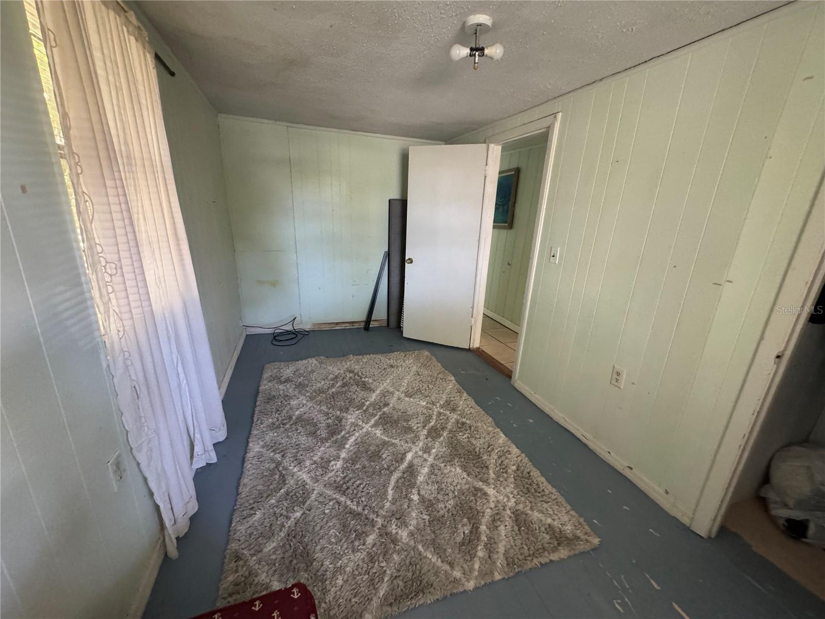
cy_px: 310
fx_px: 334
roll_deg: -3.9
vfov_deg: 85.7
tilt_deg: -17.8
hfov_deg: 102.1
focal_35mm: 14
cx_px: 412
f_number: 2.2
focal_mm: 2.22
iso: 640
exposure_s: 1/60
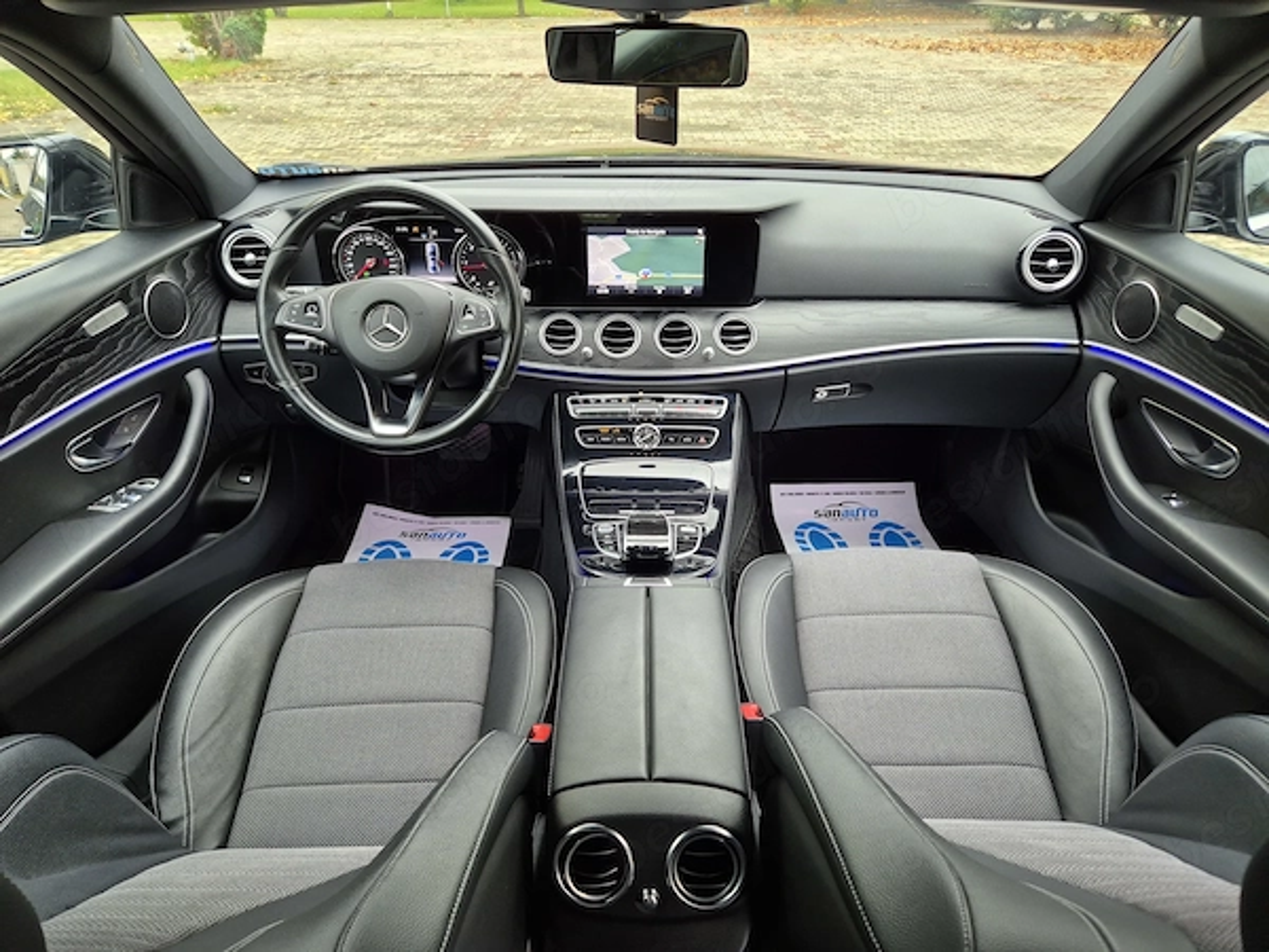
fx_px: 843
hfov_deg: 73.9
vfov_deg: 58.9
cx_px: 634
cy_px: 476
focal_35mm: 23
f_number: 1.8
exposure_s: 1/180
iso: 160
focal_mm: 5.4
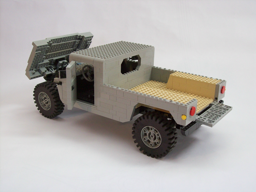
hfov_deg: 42.1
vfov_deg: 32.2
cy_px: 96
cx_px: 128
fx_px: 333
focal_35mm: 45
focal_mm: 7.6
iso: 133
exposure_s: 1/73.6
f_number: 3
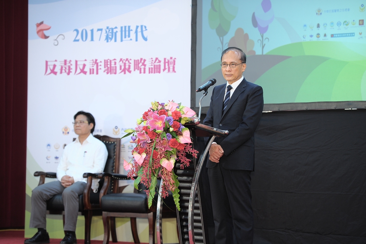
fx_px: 1372
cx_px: 183
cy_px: 122
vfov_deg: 10.2
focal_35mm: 135
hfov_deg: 15.2
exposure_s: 1/125
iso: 640
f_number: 3.2
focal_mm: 135
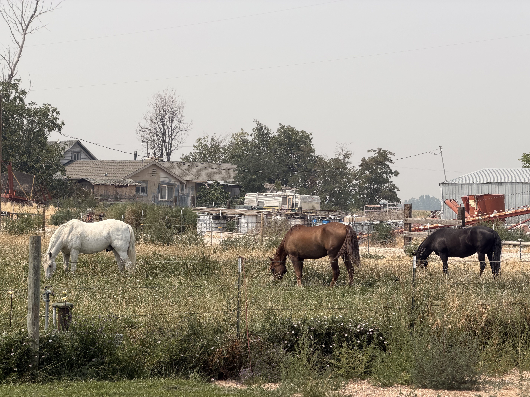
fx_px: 1531
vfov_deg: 14.8
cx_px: 265
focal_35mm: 100
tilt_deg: +0.5
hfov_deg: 19.6
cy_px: 198
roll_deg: -1.5
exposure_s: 1/701
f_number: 2.8
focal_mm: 16.89
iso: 20
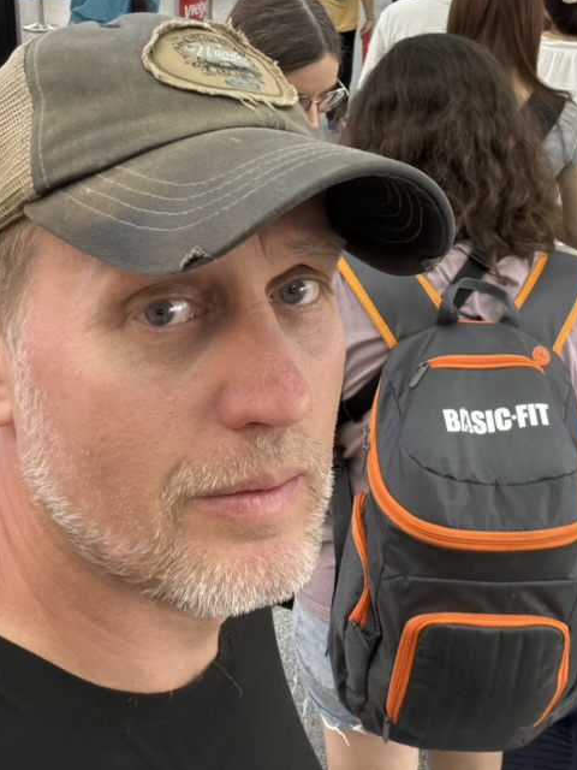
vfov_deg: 39.2
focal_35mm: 48
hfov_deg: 30.1
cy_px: 265
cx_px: 380
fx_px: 1067
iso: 320
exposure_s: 1/60
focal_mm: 2.71
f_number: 1.9
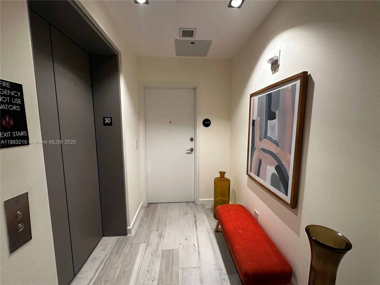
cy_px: 142
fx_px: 154
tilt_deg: -6.8
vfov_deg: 85.7
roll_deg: -0.5
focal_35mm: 14
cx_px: 190
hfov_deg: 102.1
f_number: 2.2
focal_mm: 2.22
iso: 400
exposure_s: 1/60
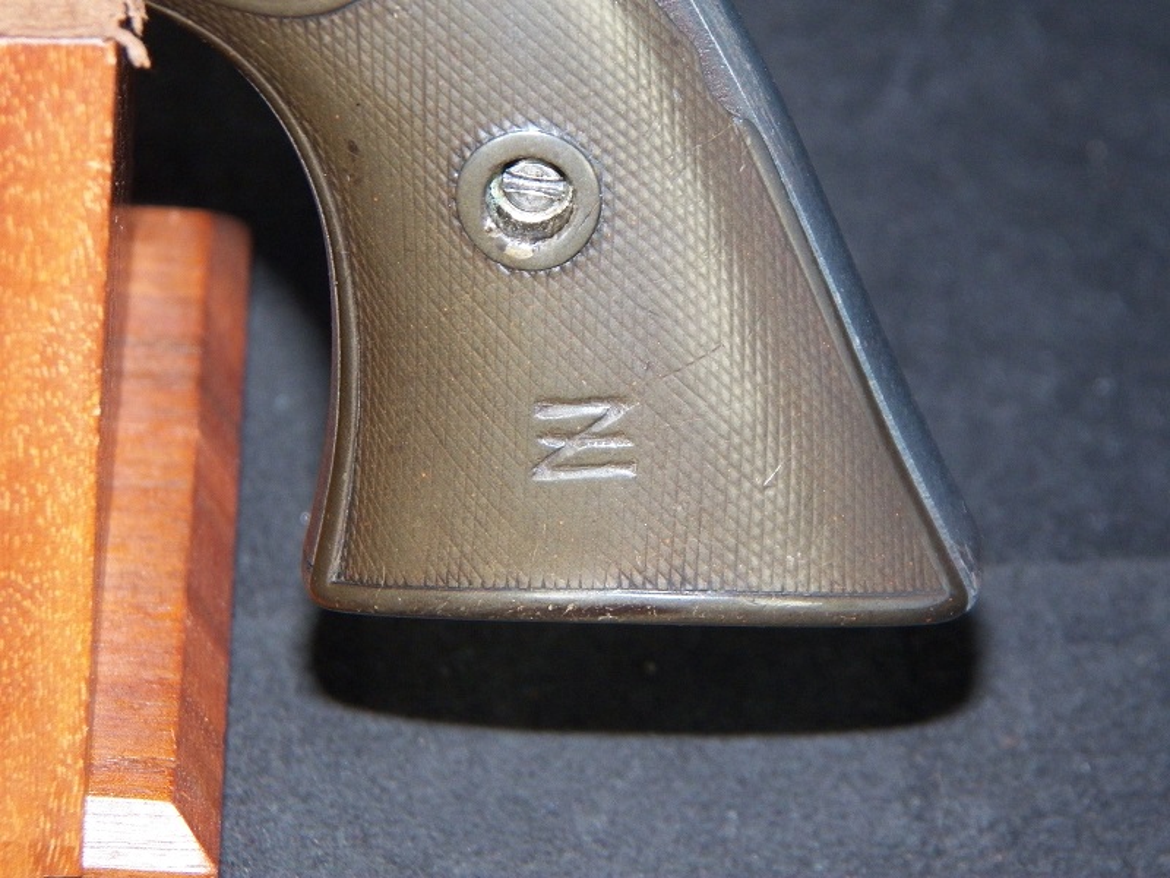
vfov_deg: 9.1
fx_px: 5509
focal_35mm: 163
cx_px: 585
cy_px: 439
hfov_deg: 12.1
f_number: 4
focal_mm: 29.2
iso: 400
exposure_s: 1/60
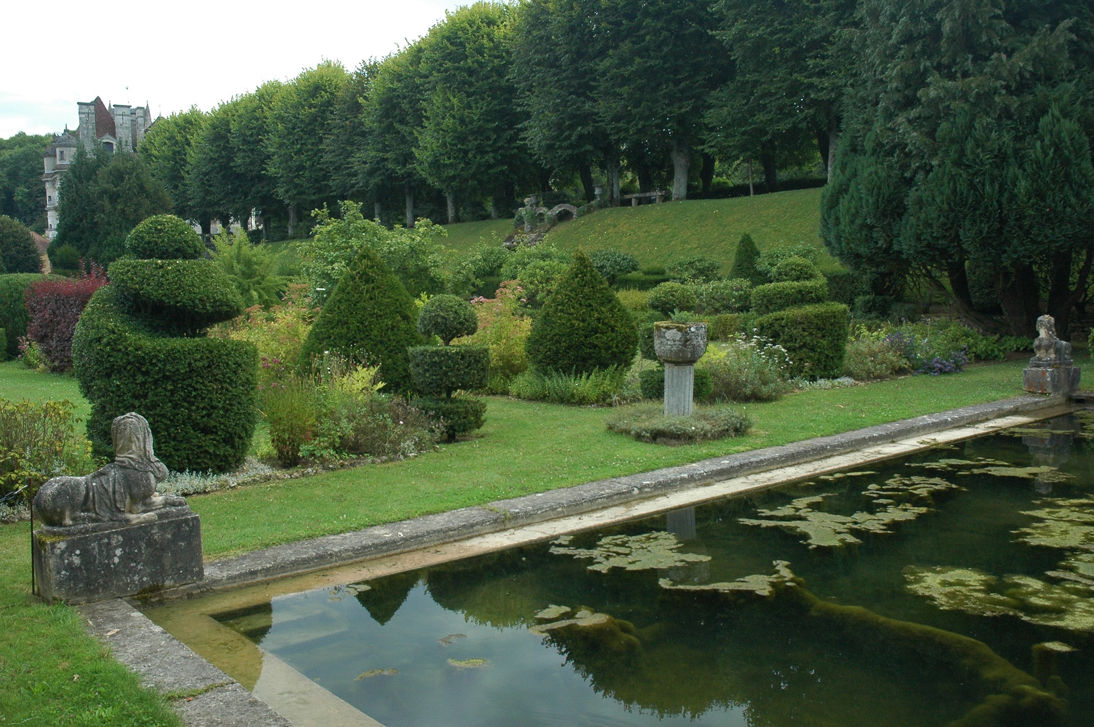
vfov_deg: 36.8
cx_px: 547
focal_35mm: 36
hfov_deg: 53.2
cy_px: 364
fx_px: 1093
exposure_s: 1/125
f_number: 9
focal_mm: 24
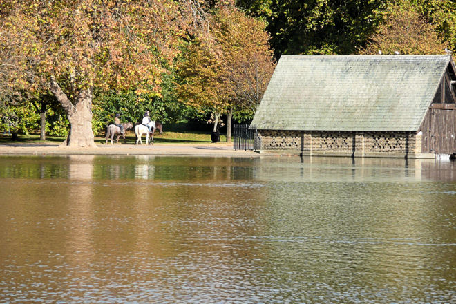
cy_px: 152
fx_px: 3546
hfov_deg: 7.4
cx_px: 228
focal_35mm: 280
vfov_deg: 4.9
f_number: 4.9
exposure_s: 1/250
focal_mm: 46
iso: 100
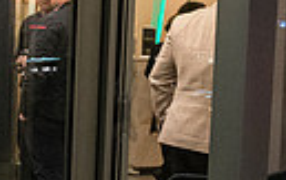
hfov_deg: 14.8
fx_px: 874
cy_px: 103
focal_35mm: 112
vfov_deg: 11.7
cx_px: -306
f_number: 3.5
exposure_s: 1/160
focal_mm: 24
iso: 6400
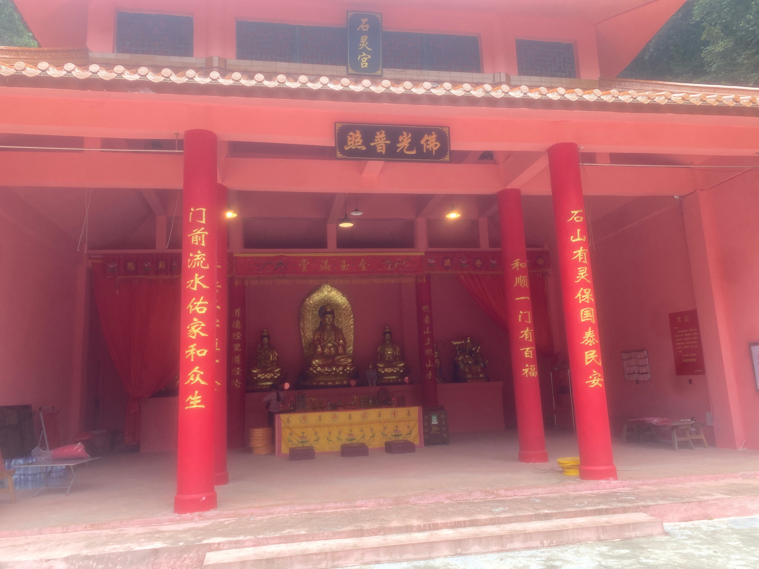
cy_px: 284
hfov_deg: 67.3
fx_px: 570
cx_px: 380
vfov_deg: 53.1
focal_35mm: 26
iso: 32
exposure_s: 1/222
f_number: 1.8
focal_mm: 4.25
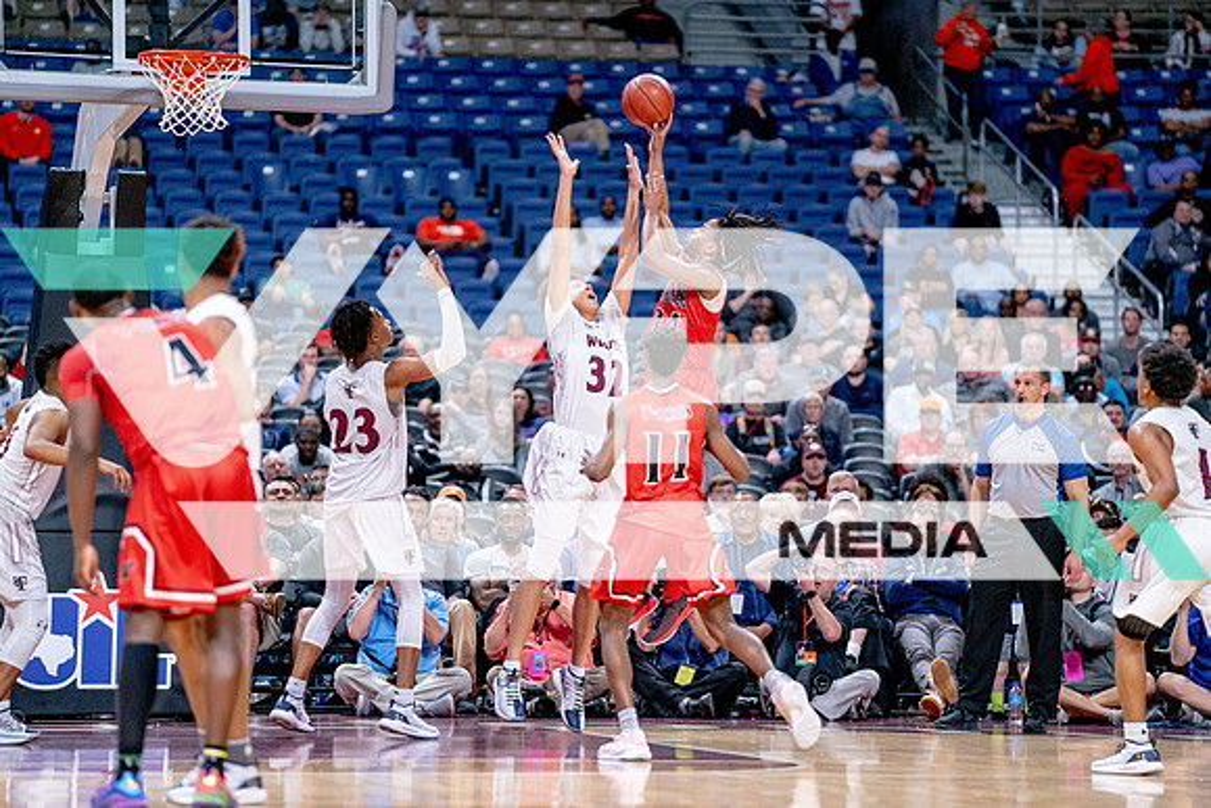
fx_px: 6729
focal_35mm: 200
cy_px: 404
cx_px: 606
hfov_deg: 10.3
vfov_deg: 6.9
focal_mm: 200
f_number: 2.8
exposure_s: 1/1000
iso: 2500
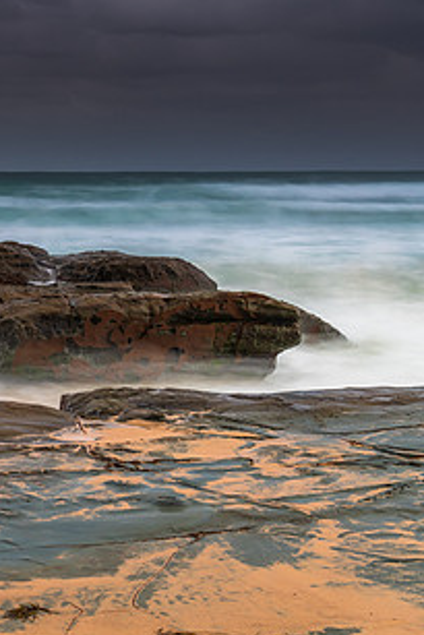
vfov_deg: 21.9
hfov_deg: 14.1
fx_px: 1641
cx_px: -132
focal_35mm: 93
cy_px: 276
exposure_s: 8
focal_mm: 48
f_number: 7.1
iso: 160
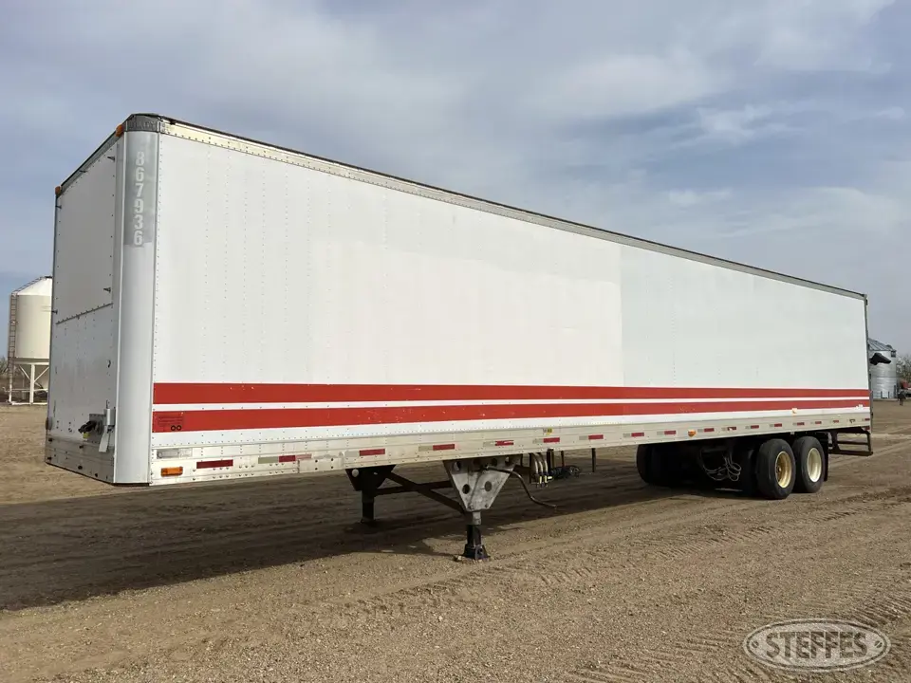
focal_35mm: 26
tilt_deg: +2.8
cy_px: 342
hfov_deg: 67.3
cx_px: 456
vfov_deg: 53.1
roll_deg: -1.1
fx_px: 684
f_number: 1.5
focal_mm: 5.7
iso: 50
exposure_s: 1/12658
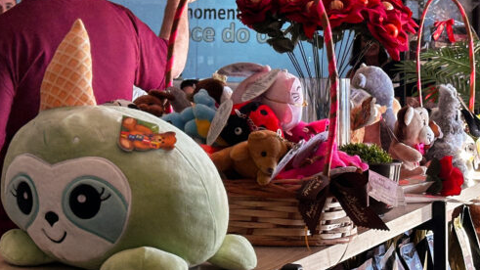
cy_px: -62
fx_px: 1387
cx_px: 153
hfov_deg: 19.6
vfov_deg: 10.9
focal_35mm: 109
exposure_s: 1/120
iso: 160
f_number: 1.8
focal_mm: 6.86
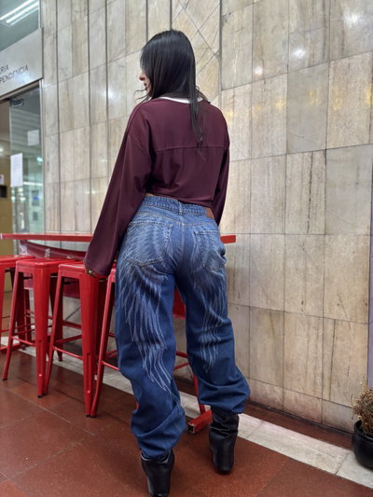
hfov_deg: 53.1
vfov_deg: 67.3
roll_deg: -0.6
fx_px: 373
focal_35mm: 26
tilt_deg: -2.8
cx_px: 186
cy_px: 248
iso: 320
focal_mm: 5.96
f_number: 1.6
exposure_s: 1/50
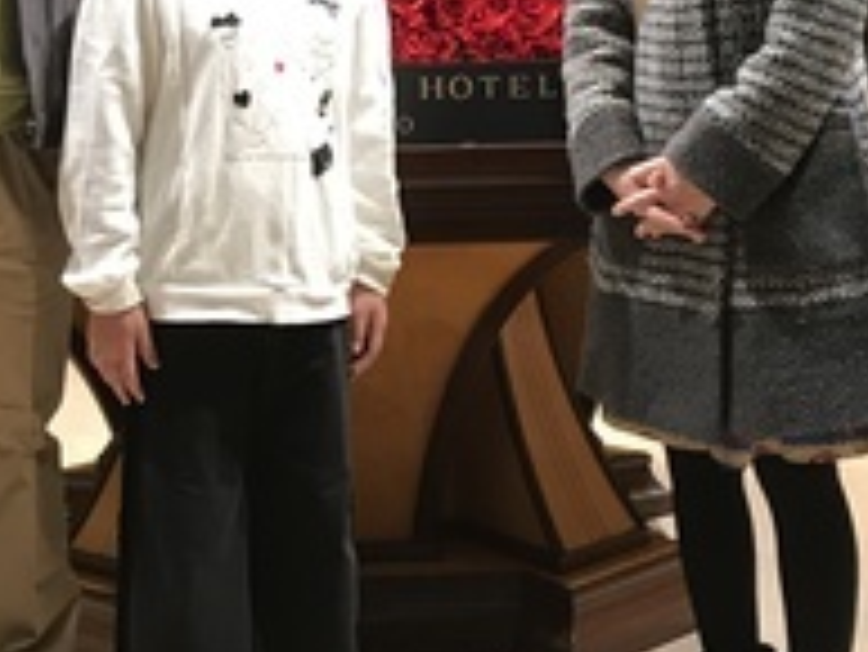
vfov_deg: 16.4
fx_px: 2183
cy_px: -108
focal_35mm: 87
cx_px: 436
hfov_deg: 22.5
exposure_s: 1/17
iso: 50
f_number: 1.8
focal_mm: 3.99
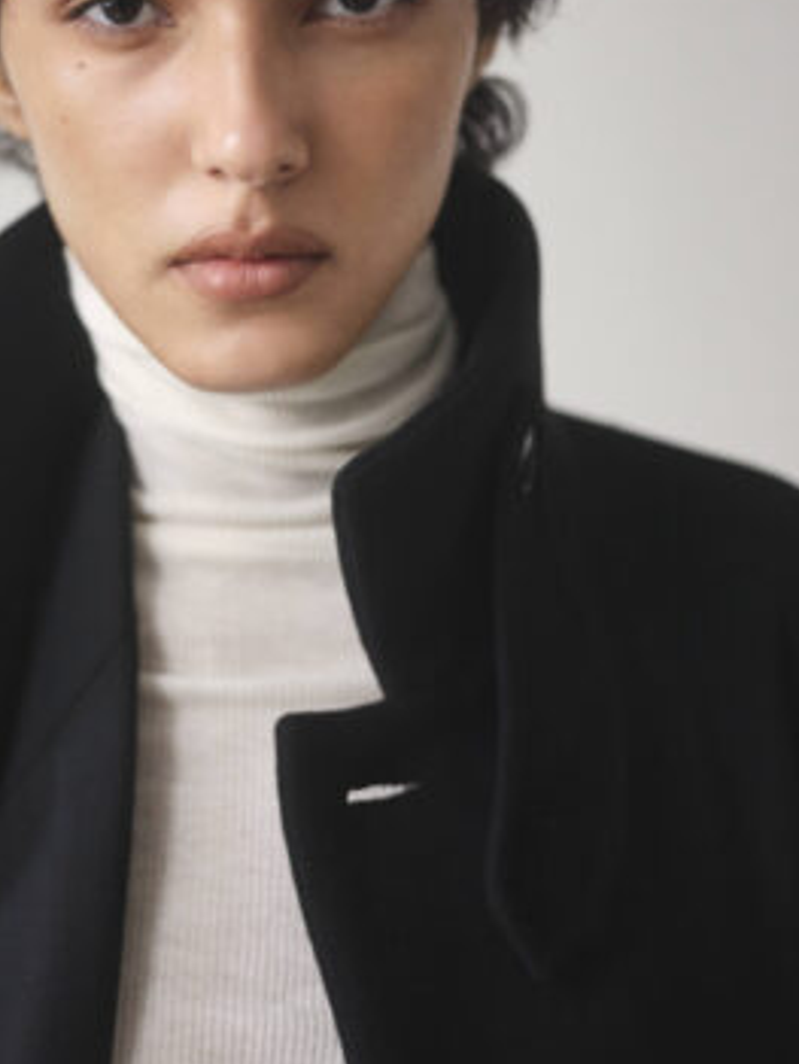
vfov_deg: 24.3
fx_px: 2459
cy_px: 416
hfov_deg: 18.4
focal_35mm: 80
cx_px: 270
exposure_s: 1/250
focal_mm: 63
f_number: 2.8
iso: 1600
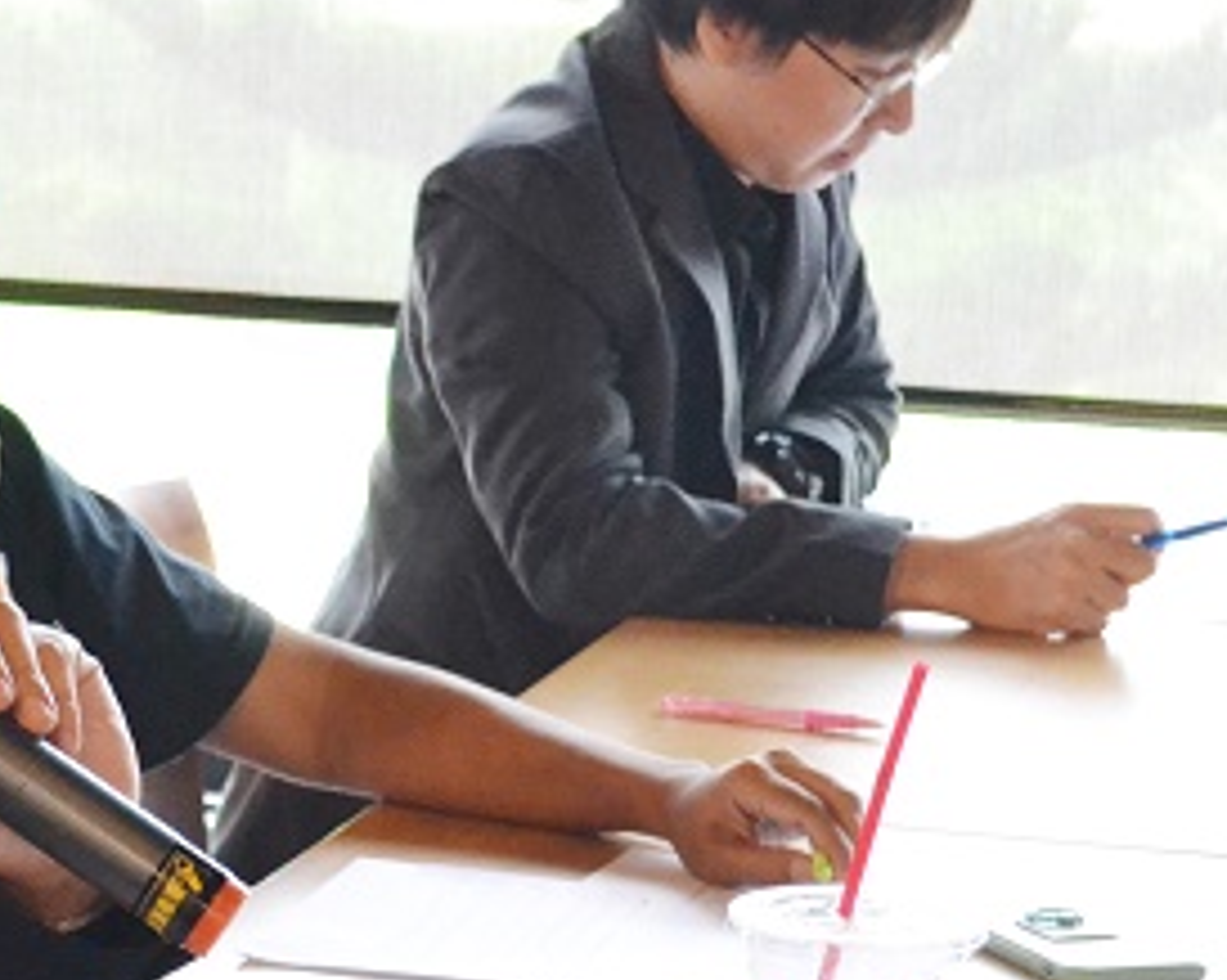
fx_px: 5988
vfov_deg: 9.4
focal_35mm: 165
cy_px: 443
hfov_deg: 11.6
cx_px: -58
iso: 3200
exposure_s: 1/50
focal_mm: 40
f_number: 5.3
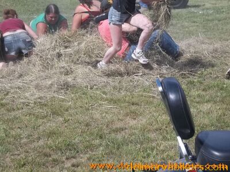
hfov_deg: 16.8
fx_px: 777
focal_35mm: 117
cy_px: 86
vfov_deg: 12.7
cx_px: 115
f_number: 5.4
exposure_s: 1/320
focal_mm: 21
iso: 80
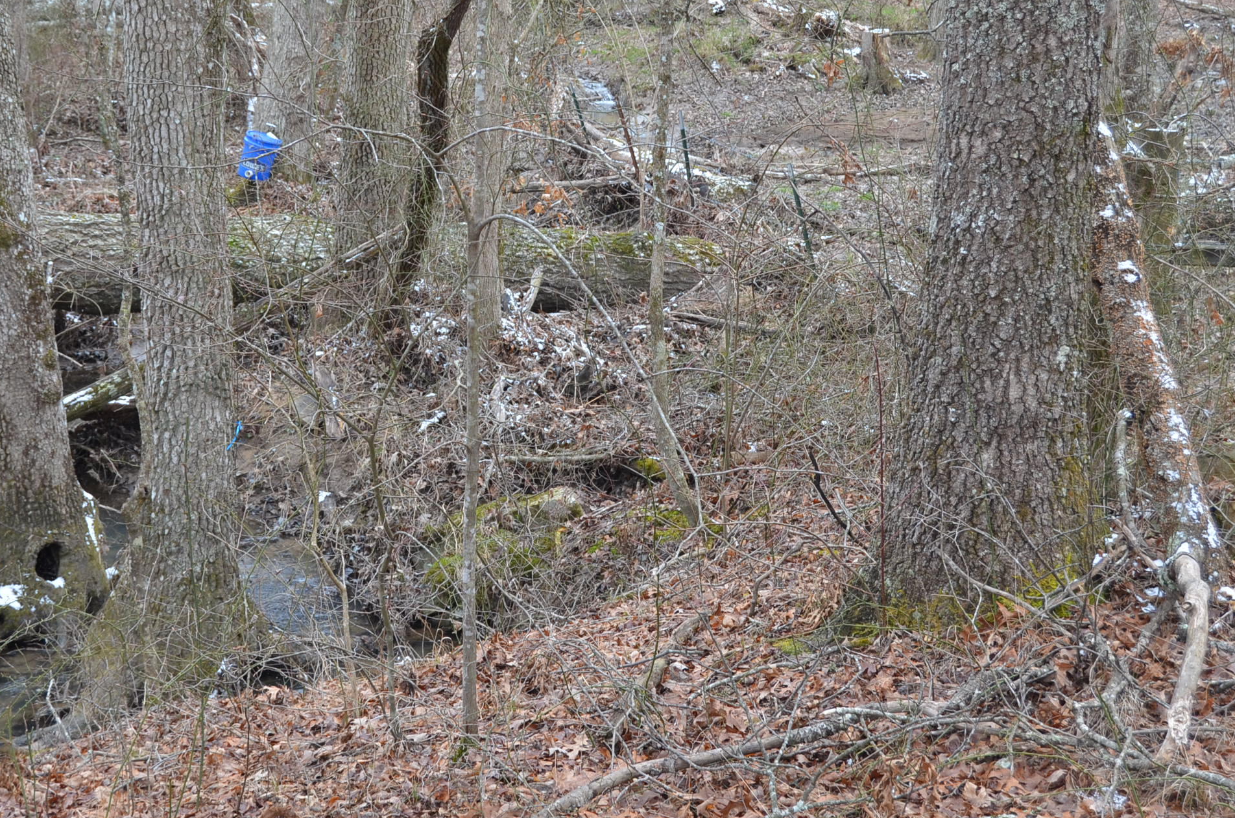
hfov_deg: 30.6
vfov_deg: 20.5
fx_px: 2259
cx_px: 565
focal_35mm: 66
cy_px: 350
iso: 320
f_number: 5.6
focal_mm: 34
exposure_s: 1/125
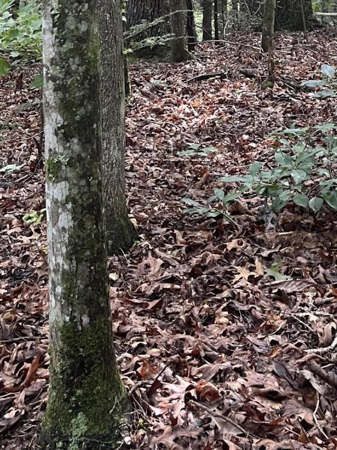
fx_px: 909
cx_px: 154
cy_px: -31
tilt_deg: +3.6
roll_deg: -1.0
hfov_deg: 21.0
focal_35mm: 70
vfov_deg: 25.9
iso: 125
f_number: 1.6
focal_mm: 5.1
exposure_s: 1/87
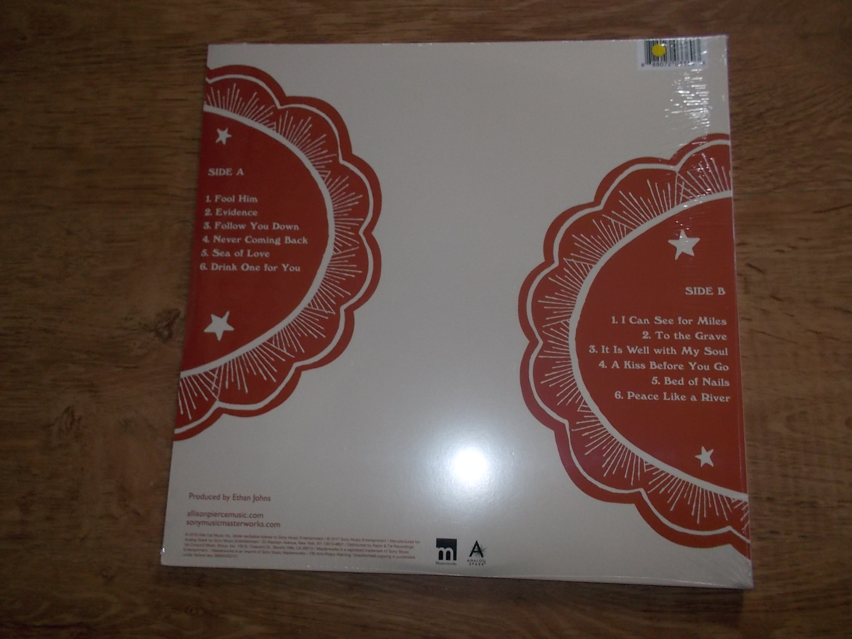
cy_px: 320
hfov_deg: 61.7
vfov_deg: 48.2
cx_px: 426
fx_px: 714
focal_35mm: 29
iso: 200
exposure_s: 1/30
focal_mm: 4.1
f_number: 3.3
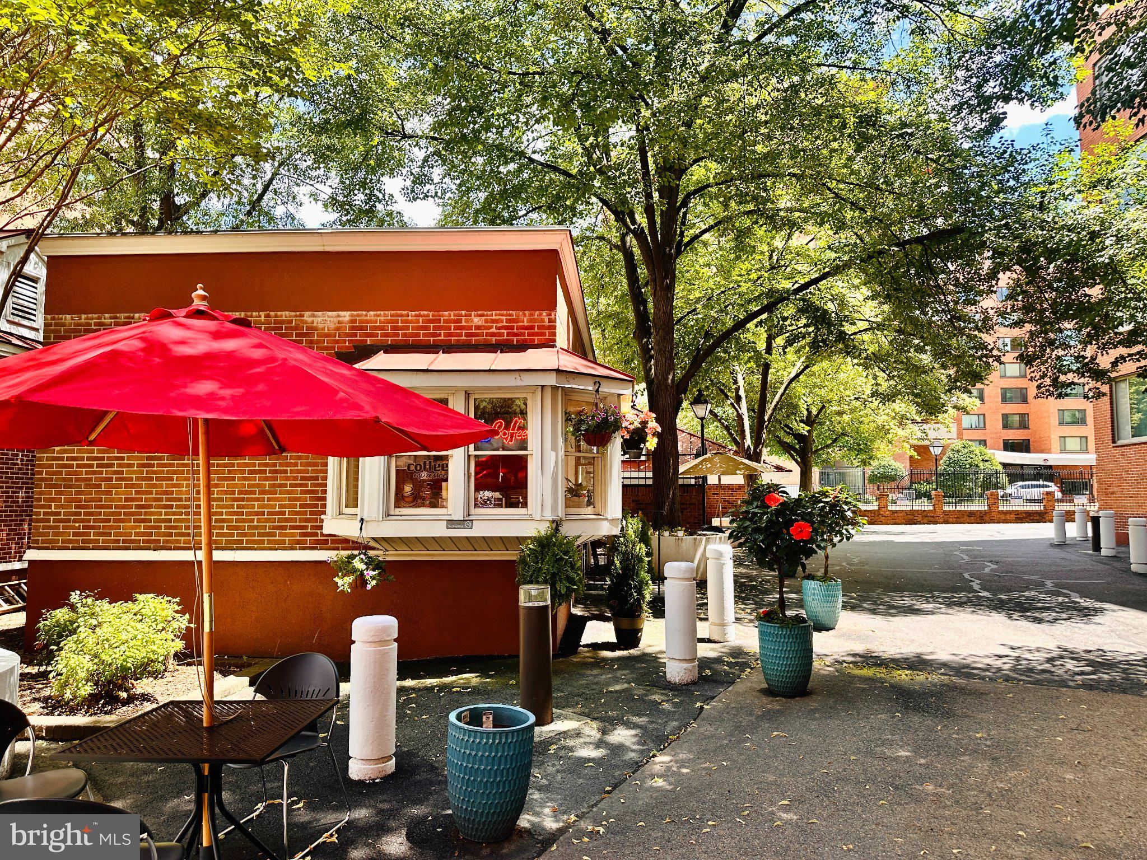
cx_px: 574
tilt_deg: +4.7
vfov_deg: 56.8
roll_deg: -0.6
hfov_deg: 71.6
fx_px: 795
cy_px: 430
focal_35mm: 24
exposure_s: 1/421
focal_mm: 6.86
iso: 80
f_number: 1.78
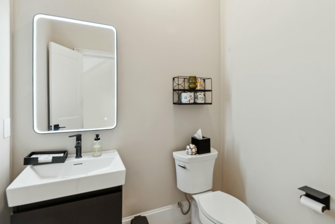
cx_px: 168
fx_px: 167
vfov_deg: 67.4
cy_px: 112
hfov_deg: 90.0
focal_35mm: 18
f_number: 8
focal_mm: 18
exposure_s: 1/8
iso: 400
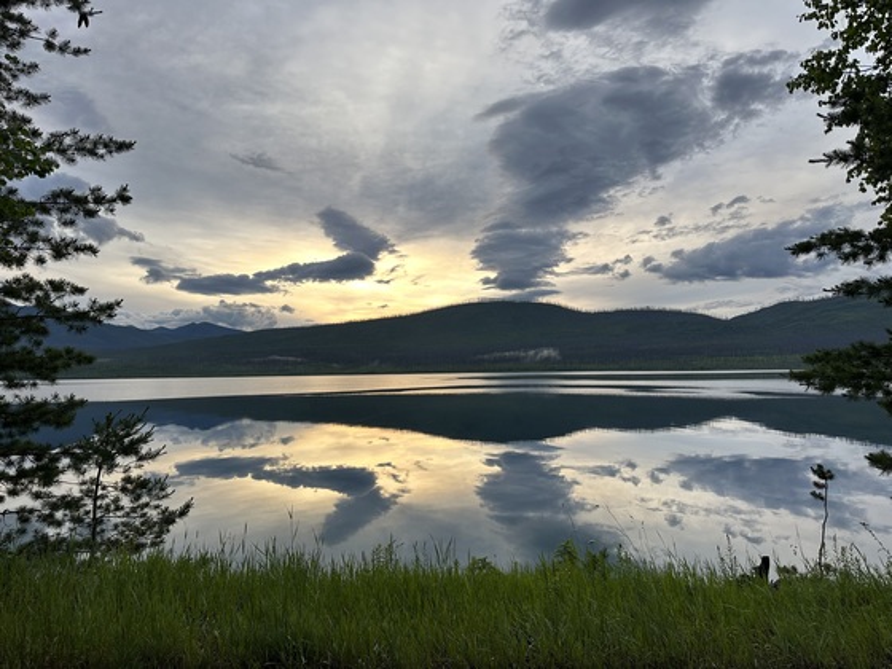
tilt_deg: +2.3
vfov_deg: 56.8
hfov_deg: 71.6
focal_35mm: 24
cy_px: 334
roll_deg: +0.7
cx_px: 446
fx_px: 618
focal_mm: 6.86
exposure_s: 1/172
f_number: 1.78
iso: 80
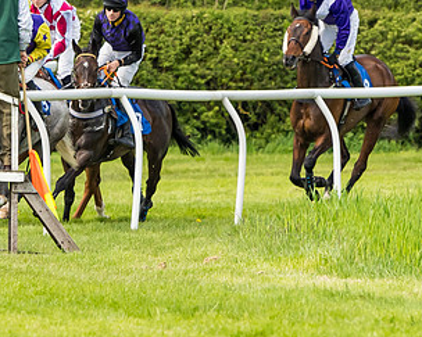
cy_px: 197
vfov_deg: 1.8
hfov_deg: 2.3
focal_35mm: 853
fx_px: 10650
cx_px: -62
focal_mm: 200
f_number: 4
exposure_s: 1/1600
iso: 400
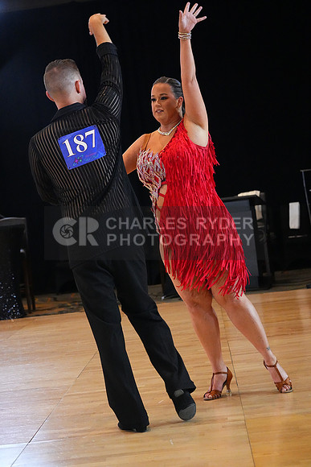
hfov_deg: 17.1
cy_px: 234
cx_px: 156
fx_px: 1036
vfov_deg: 25.4
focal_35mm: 80
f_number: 5
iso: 12800
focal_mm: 80
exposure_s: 1/400
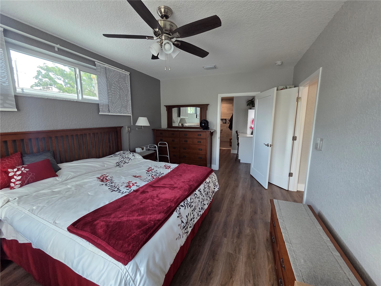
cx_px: 190
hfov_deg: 106.2
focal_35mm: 13
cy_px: 143
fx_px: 143
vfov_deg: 89.9
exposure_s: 1/120
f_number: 2.2
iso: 200
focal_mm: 2.2
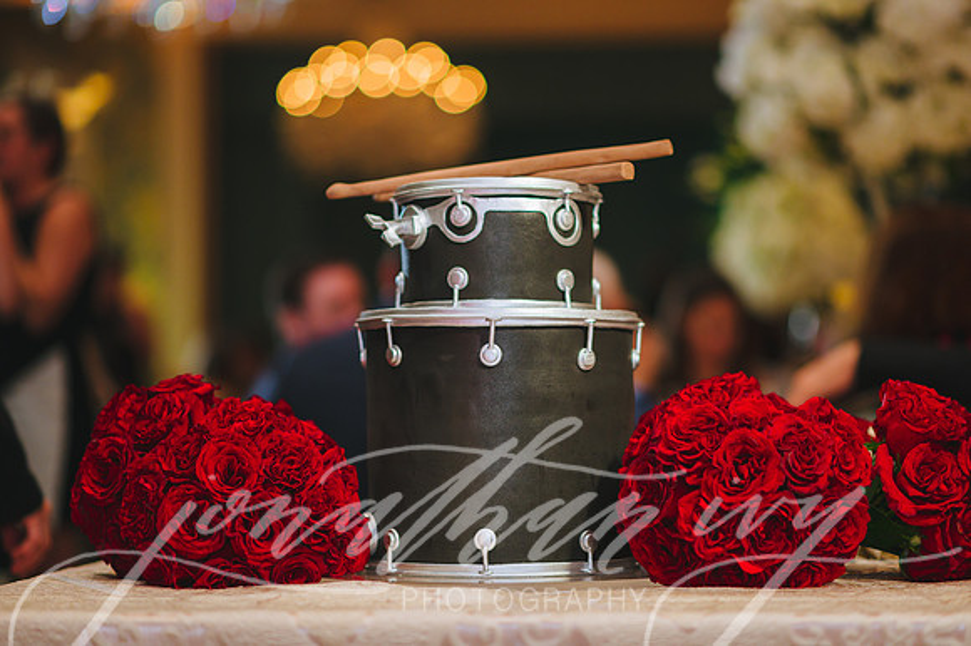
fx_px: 2342
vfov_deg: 15.7
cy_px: 323
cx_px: 486
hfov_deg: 23.4
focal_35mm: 87
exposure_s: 1/320
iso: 1250
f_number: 1.8
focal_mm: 85
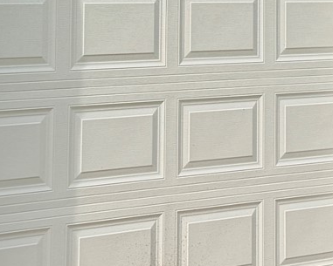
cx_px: 192
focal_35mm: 118
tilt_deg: +1.0
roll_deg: -0.7
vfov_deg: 12.8
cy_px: -45
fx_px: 1163
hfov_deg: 16.3
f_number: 1.78
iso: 80
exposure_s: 1/3021
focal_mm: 6.76
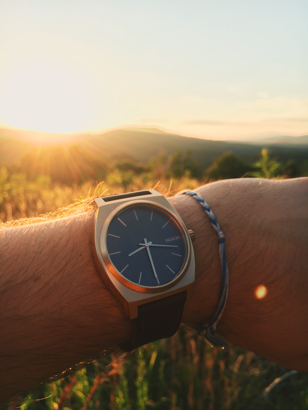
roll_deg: -1.3
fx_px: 344
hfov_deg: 48.2
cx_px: 154
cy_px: 205
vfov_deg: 61.7
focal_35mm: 29
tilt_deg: -9.9
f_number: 2.2
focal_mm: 4.15
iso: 25
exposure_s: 1/139
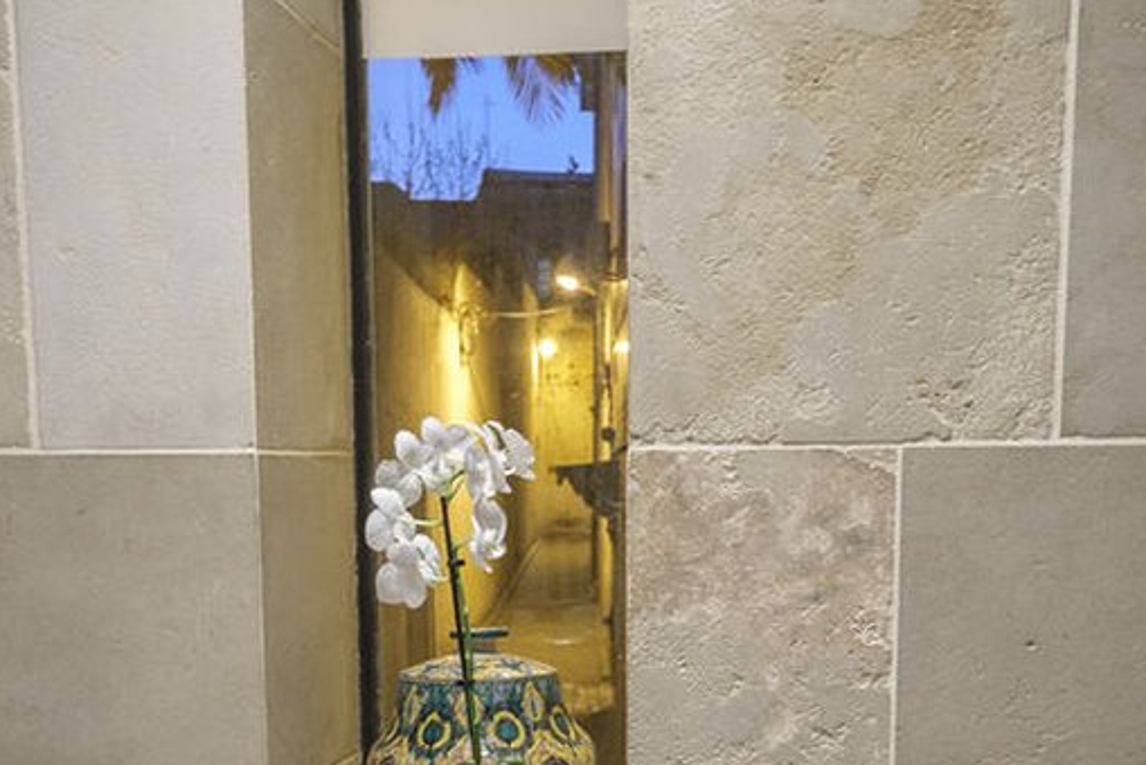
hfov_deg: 39.6
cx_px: 562
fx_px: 1593
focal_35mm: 50
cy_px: 774
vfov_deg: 25.6
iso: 500
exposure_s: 1/2
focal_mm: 14.5
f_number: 5.6
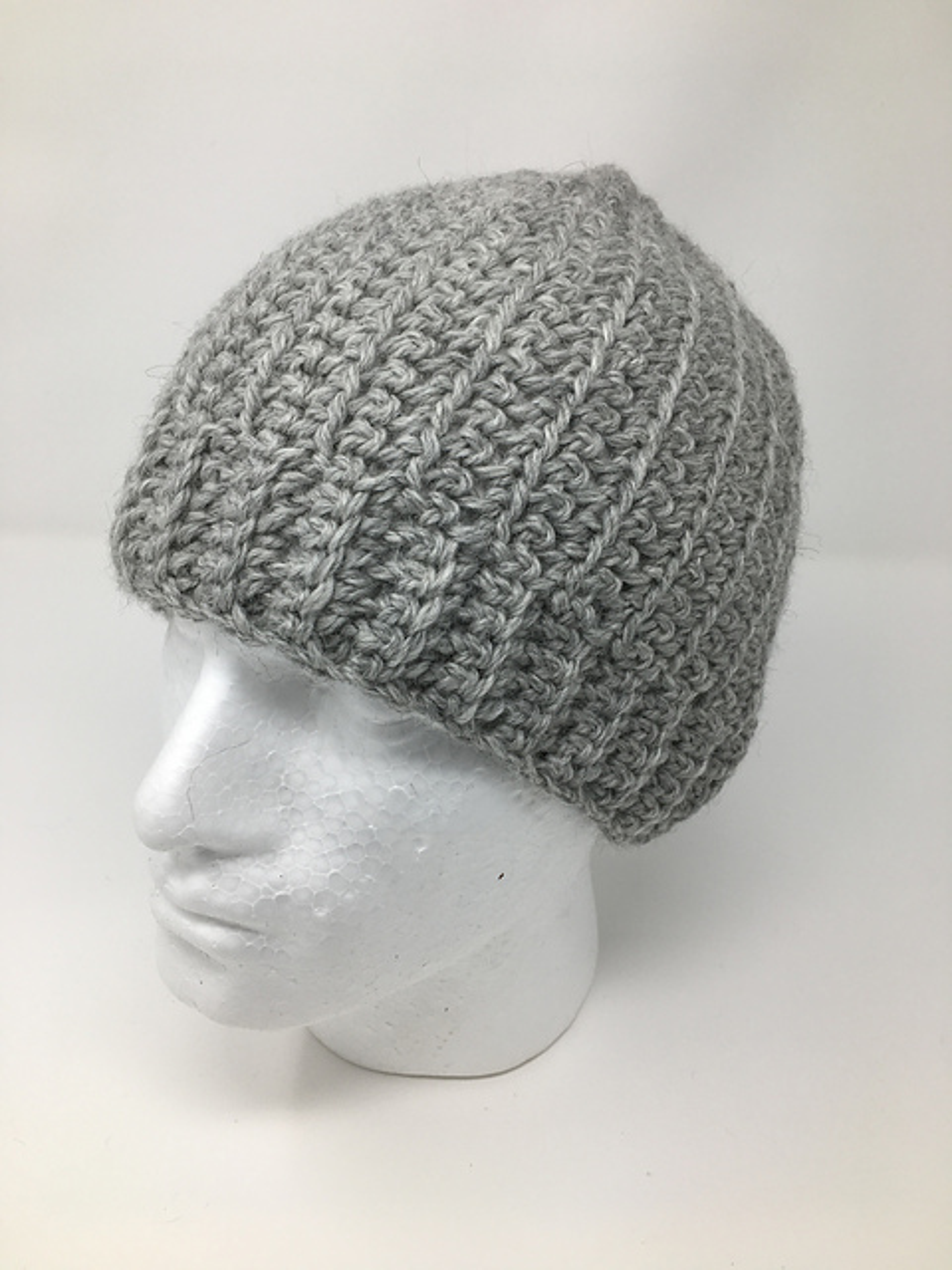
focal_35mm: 29
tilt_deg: -33.8
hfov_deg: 48.2
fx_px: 1063
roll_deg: -0.8
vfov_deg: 61.7
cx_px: 476
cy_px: 635
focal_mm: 4.15
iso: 25
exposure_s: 1/120
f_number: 2.2
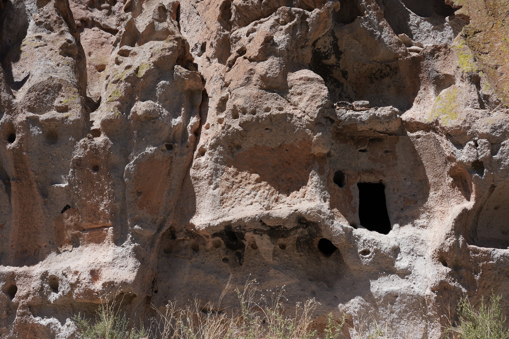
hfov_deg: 51.9
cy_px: 165
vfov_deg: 35.9
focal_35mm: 37
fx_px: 523
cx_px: 261
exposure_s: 1/125
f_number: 13
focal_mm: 36
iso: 100
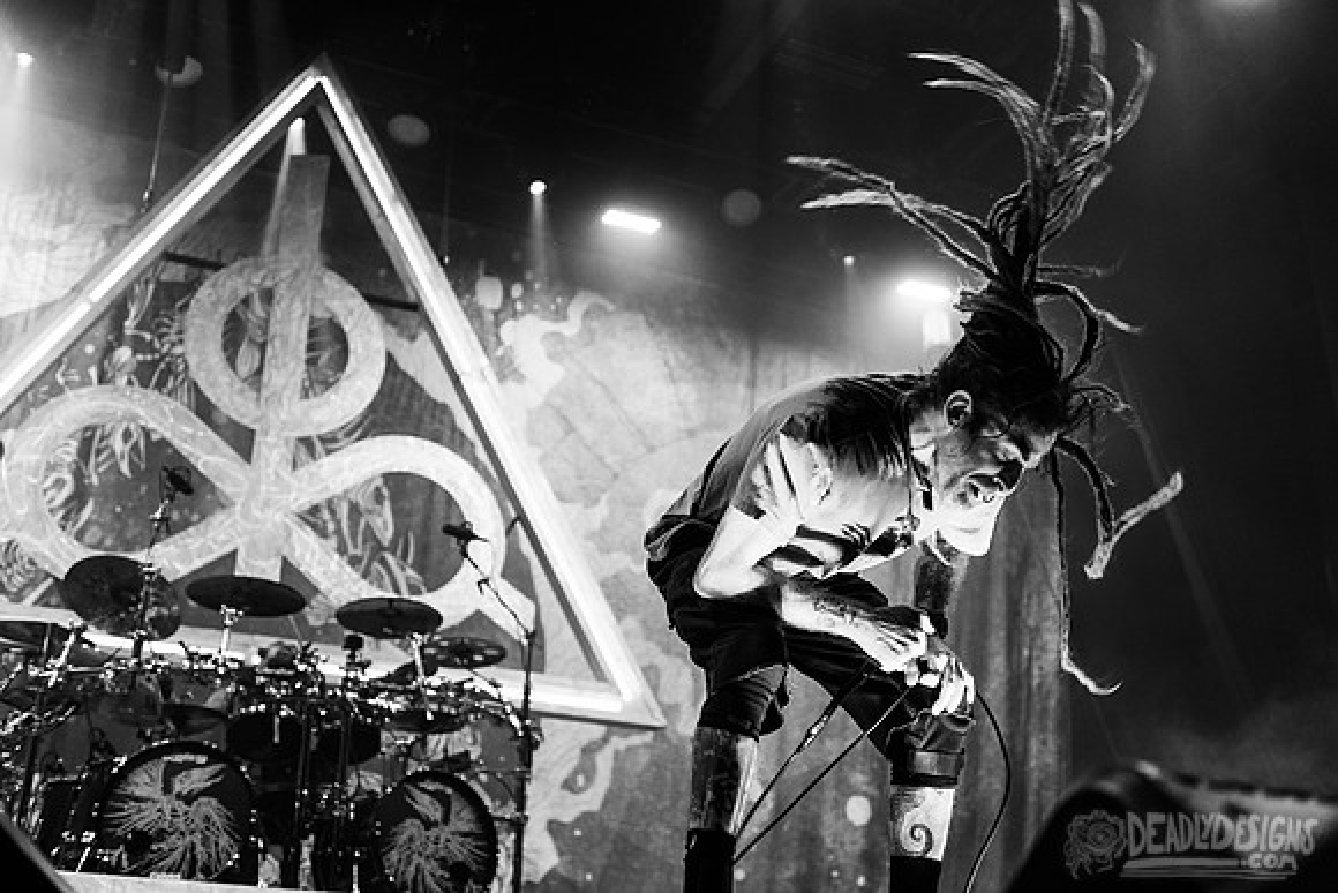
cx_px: 669
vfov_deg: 29.9
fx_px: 1673
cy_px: 446
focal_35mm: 45
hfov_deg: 43.6
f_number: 3.2
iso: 3200
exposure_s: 1/320
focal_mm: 45
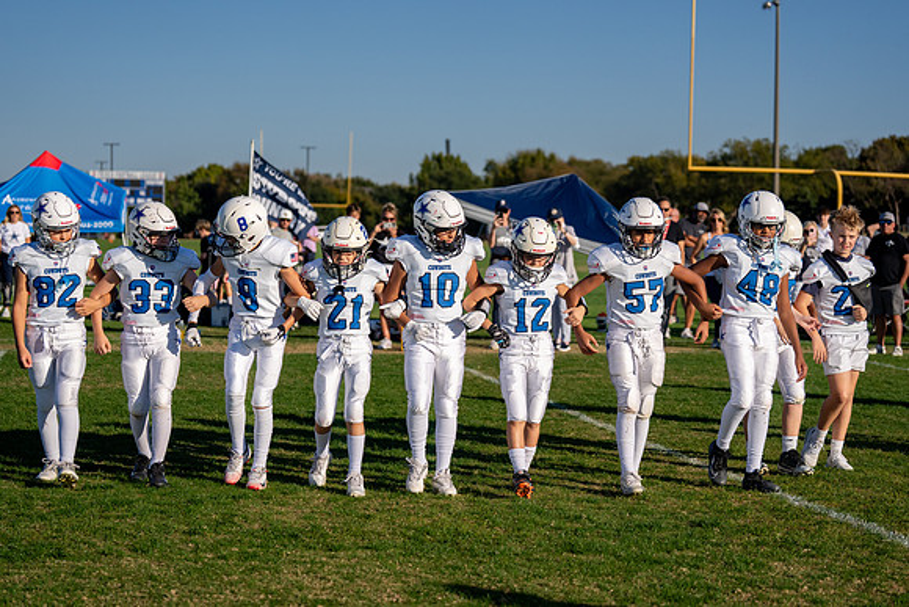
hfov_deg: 27.4
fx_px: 1865
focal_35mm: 74
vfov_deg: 18.5
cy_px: 314
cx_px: 468
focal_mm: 70
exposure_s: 1/10000
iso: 250
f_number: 2.8
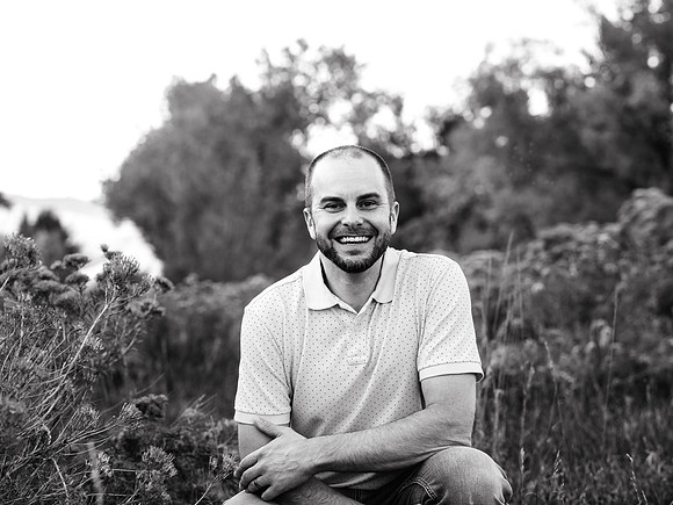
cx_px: 336
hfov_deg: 16.3
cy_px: 252
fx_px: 2357
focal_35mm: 121
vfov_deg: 12.2
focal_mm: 112
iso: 500
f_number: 5.6
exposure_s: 1/160
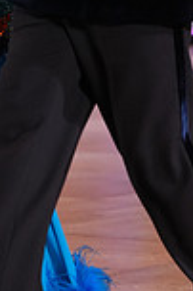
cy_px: -109
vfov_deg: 5.1
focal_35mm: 401
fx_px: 3232
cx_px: 32
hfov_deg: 3.4
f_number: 4
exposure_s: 1/400
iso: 2000
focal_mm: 105
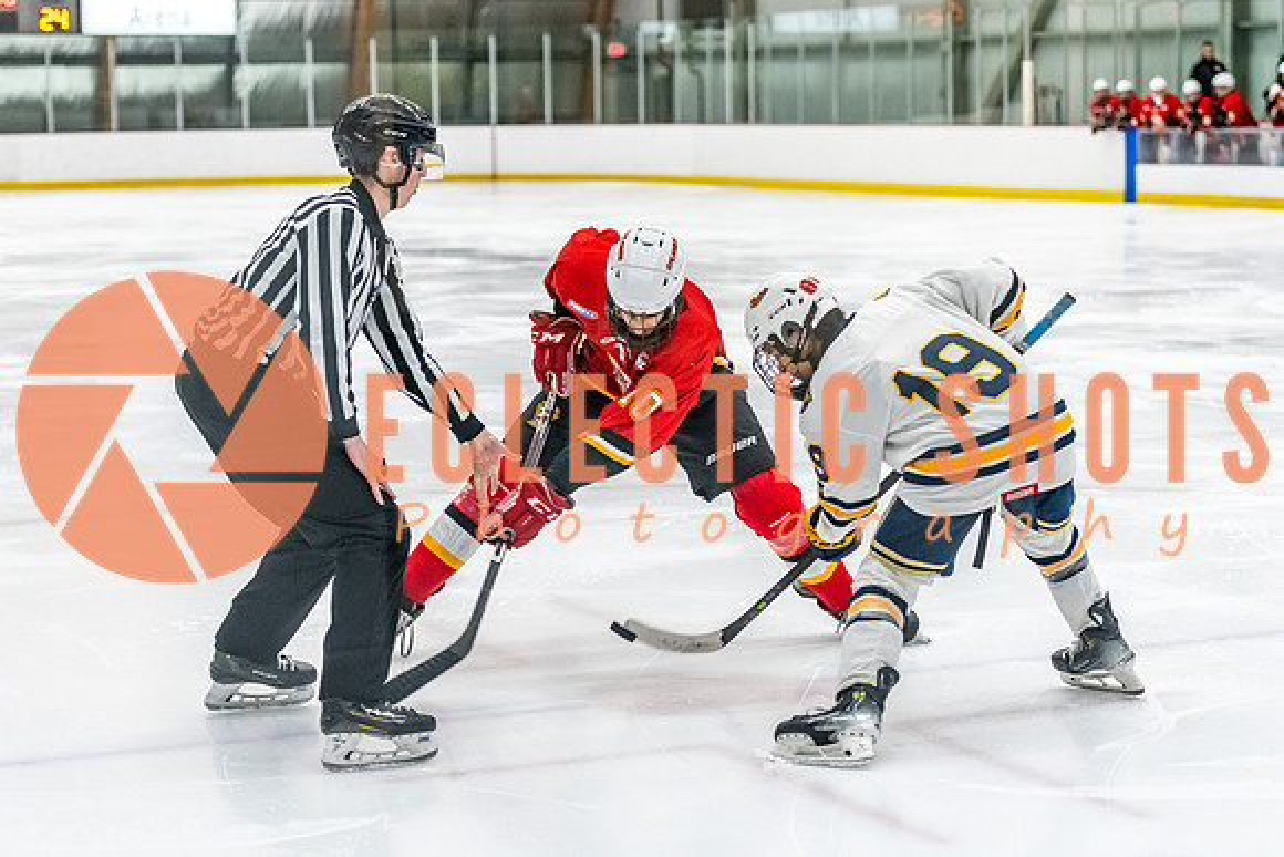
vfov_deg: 16.3
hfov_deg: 24.2
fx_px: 2991
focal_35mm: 84
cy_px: 399
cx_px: 668
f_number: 2.8
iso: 3200
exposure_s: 1/800
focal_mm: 70
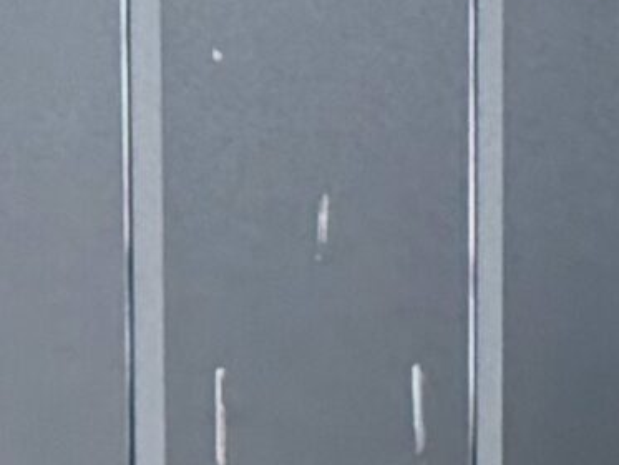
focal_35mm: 329
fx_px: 5885
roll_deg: -1.5
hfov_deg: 5.9
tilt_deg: -8.9
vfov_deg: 4.4
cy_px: 1302
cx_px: 1261
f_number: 1.78
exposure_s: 1/100
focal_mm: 6.76
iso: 50
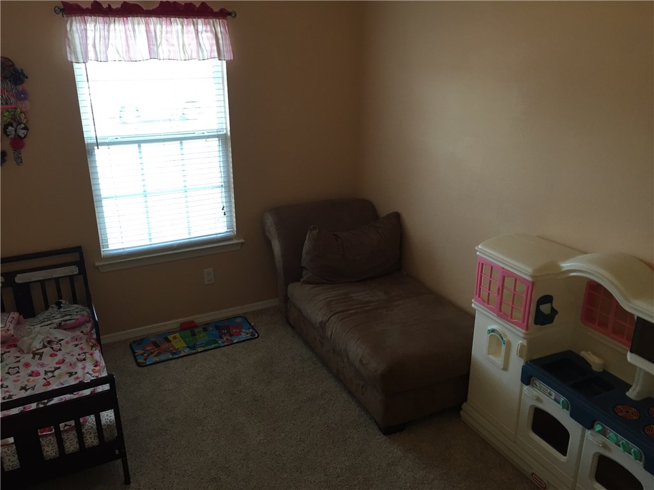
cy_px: 245
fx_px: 548
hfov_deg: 61.7
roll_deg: +0.0
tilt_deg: -19.4
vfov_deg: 48.2
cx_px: 327
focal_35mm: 29
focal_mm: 4.15
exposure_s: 1/30
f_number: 2.2
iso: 40
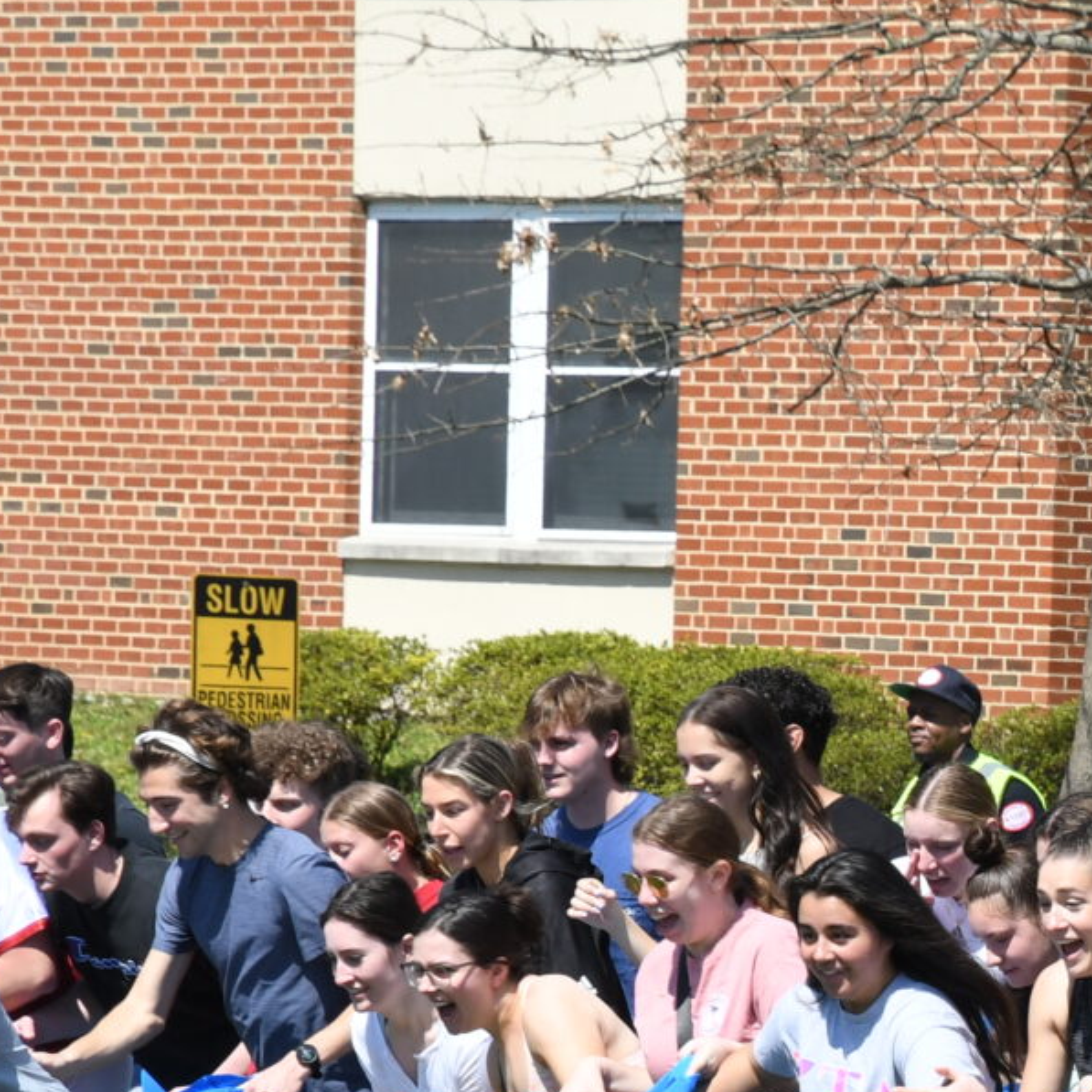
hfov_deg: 5.0
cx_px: 1584
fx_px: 12492
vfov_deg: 5.0
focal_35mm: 350
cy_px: 1135
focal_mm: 80
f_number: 8
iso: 250
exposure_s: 1/500
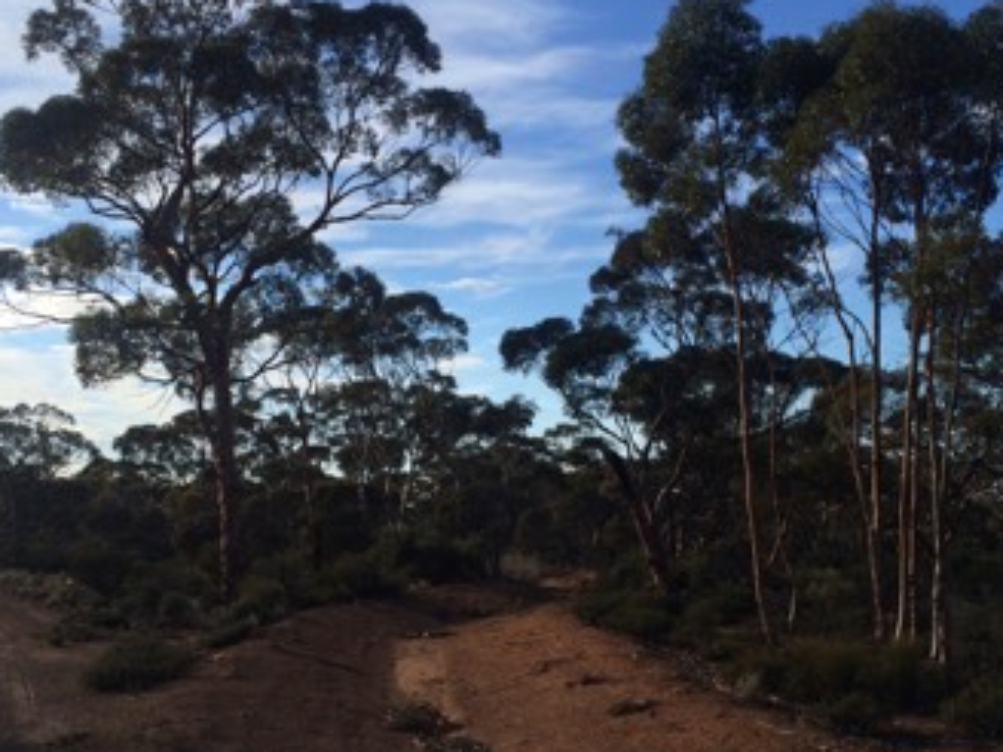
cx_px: 492
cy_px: 413
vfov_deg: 31.5
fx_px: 1333
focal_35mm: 46
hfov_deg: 41.2
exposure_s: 1/1786
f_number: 2.2
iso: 32
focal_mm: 4.15
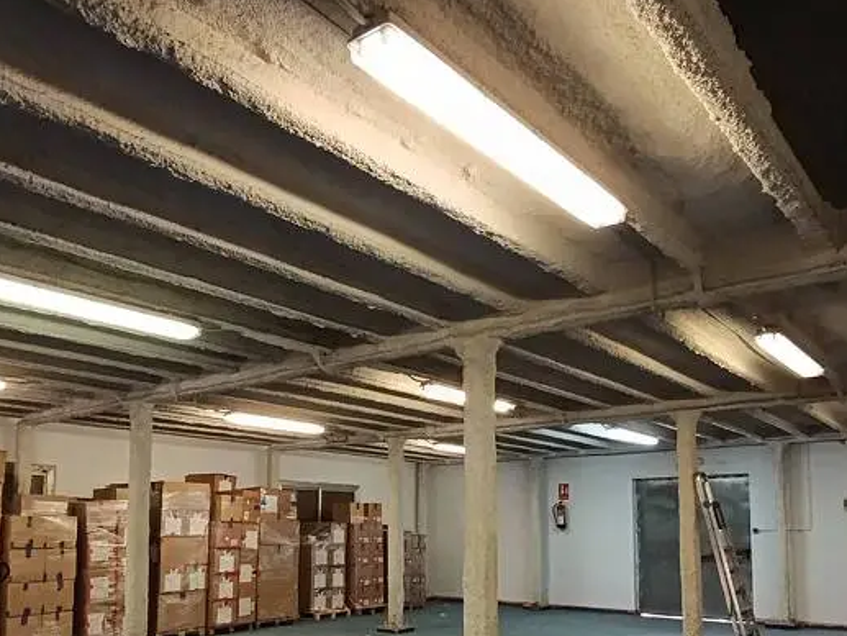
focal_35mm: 29
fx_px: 710
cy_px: 469
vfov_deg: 46.7
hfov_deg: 61.6
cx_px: 424
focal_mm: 1.65
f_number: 2.2
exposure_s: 1/50
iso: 320
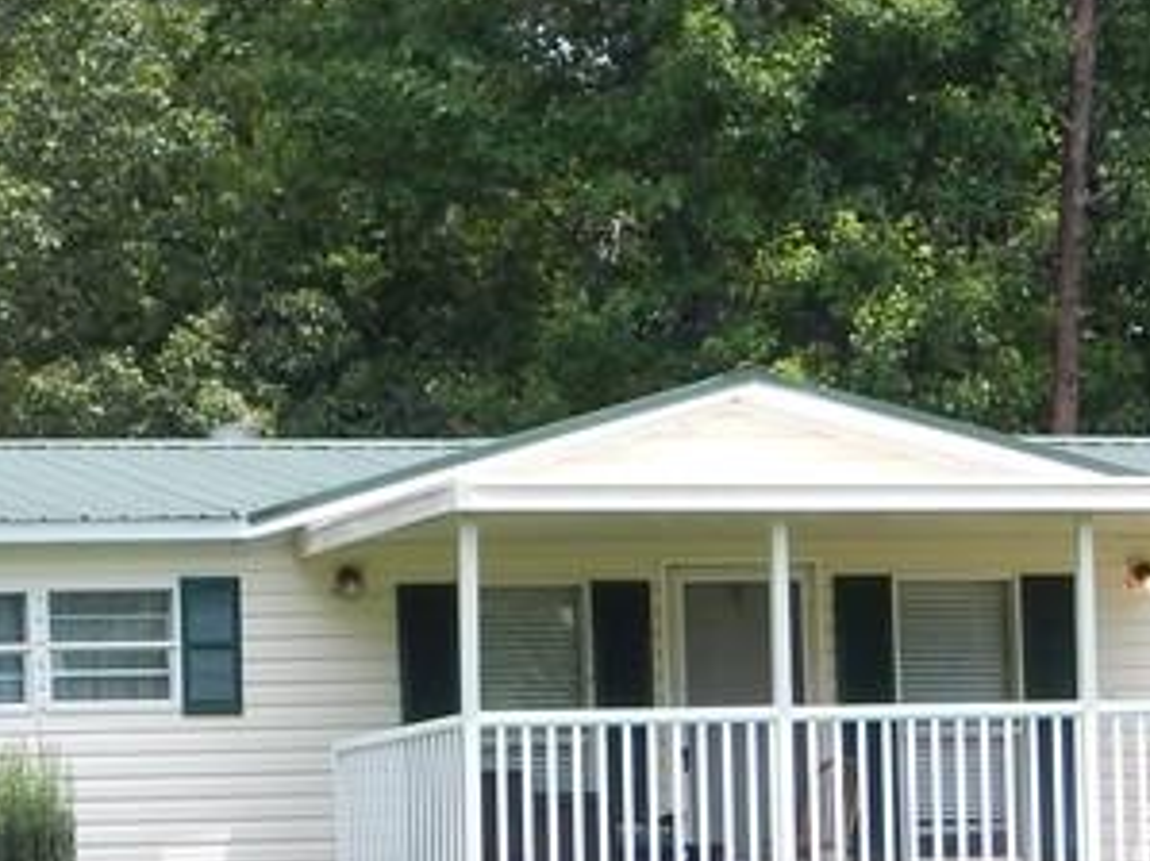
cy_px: 773
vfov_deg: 7.1
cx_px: 77
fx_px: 6941
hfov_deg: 9.4
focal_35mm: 209
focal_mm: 10.9
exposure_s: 1/400
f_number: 4
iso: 125
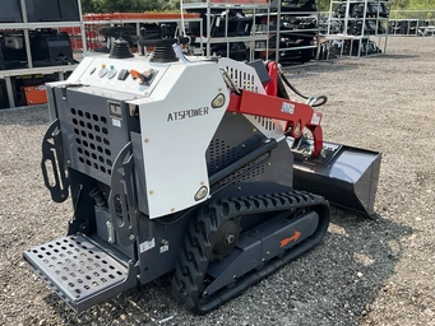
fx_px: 427
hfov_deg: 53.8
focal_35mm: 34
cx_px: 190
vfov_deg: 41.8
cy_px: 177
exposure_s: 1/792
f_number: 1.8
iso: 25
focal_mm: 3
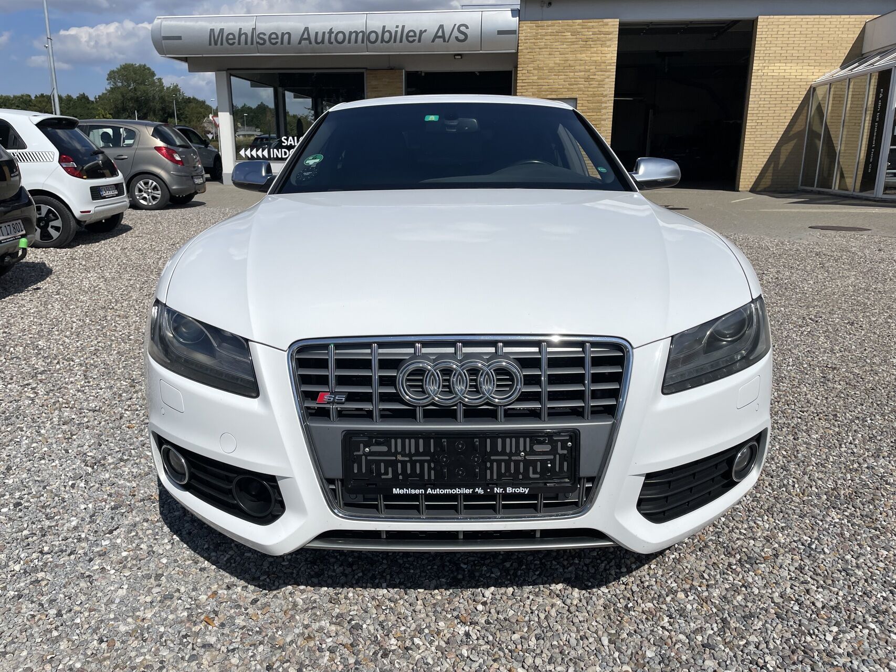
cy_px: 336
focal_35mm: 26
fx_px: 673
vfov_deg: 53.1
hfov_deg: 67.3
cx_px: 448
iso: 32
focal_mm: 4.2
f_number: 1.6
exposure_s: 1/11905
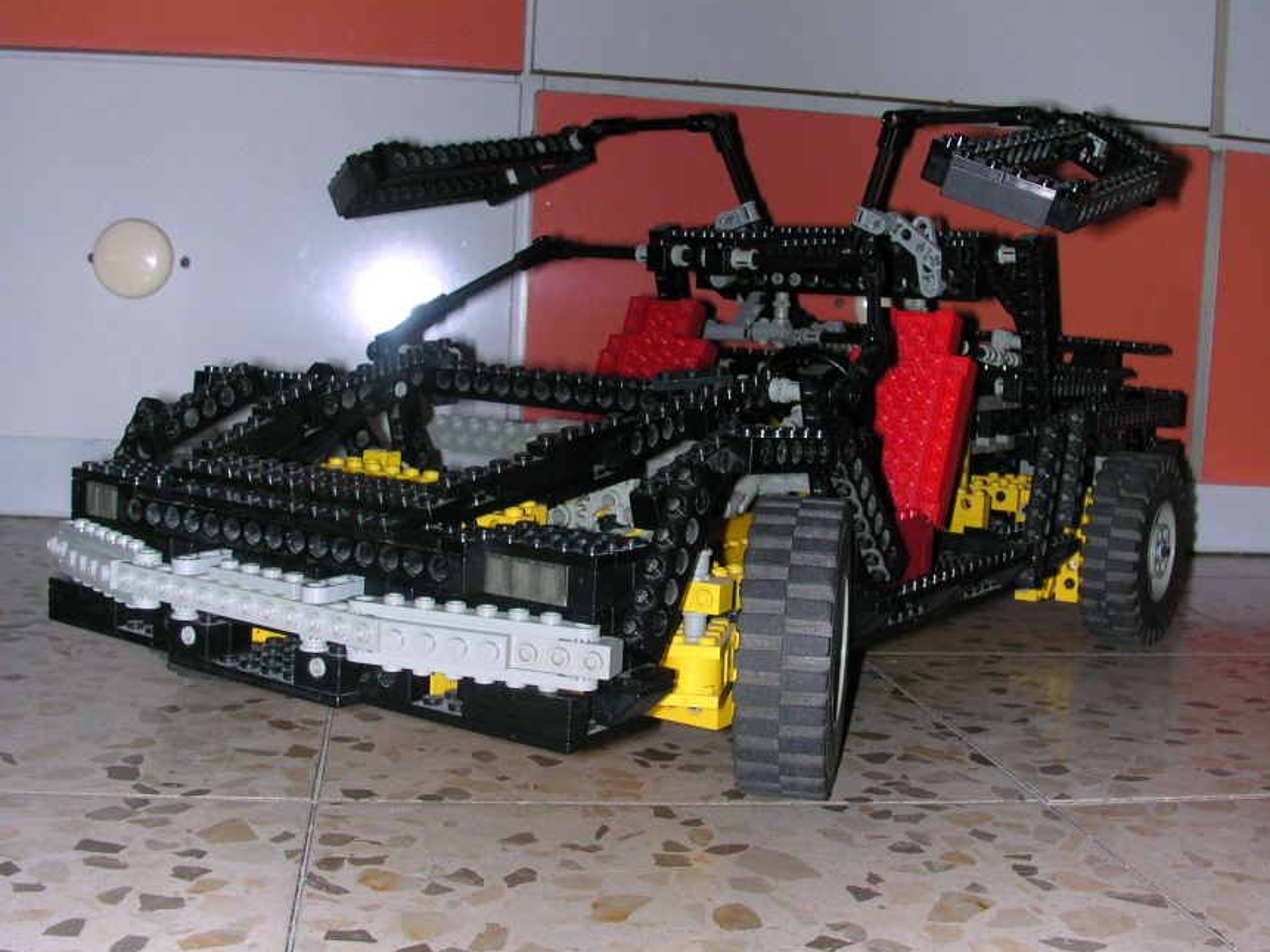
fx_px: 1615
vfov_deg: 32.9
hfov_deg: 42.9
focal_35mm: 44
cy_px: 485
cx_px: 696
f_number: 4.5
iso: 100
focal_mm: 5.6
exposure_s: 1/60
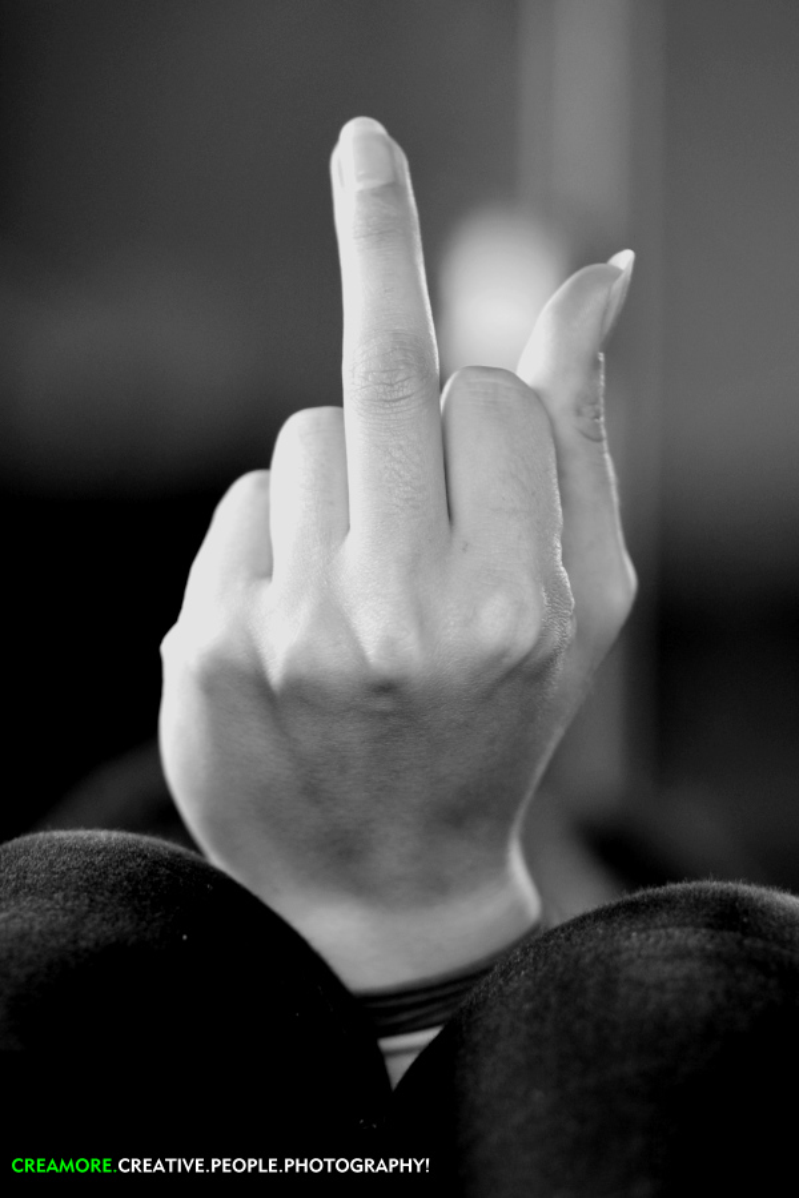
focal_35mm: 145
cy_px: 599
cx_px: 400
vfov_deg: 14.2
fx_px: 4827
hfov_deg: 9.5
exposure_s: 1/25
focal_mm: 145
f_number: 2.8
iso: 1250
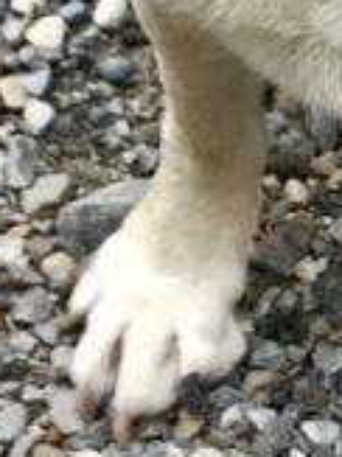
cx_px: 502
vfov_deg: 11.2
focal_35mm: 176
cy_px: 42
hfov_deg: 8.3
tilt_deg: -52.8
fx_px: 2322
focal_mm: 3.99
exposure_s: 1/204
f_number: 1.8
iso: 20
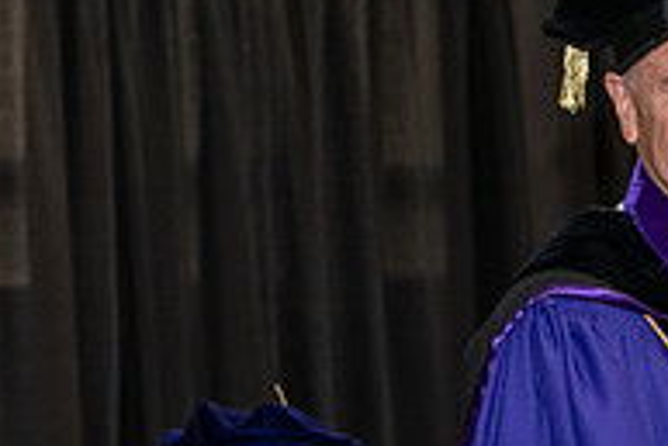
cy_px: 430
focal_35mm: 210
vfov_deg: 6.5
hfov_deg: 9.7
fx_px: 3899
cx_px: 796
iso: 2500
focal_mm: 70
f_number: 5
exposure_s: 1/200
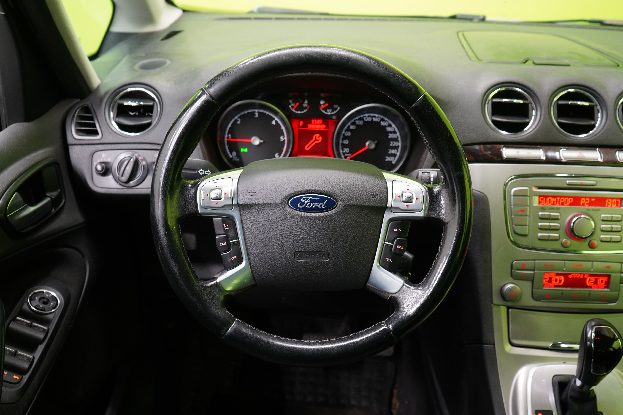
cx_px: 312
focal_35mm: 32
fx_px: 554
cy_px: 208
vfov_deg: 41.1
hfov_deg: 58.7
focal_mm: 32
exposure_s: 1/20
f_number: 5
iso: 1250
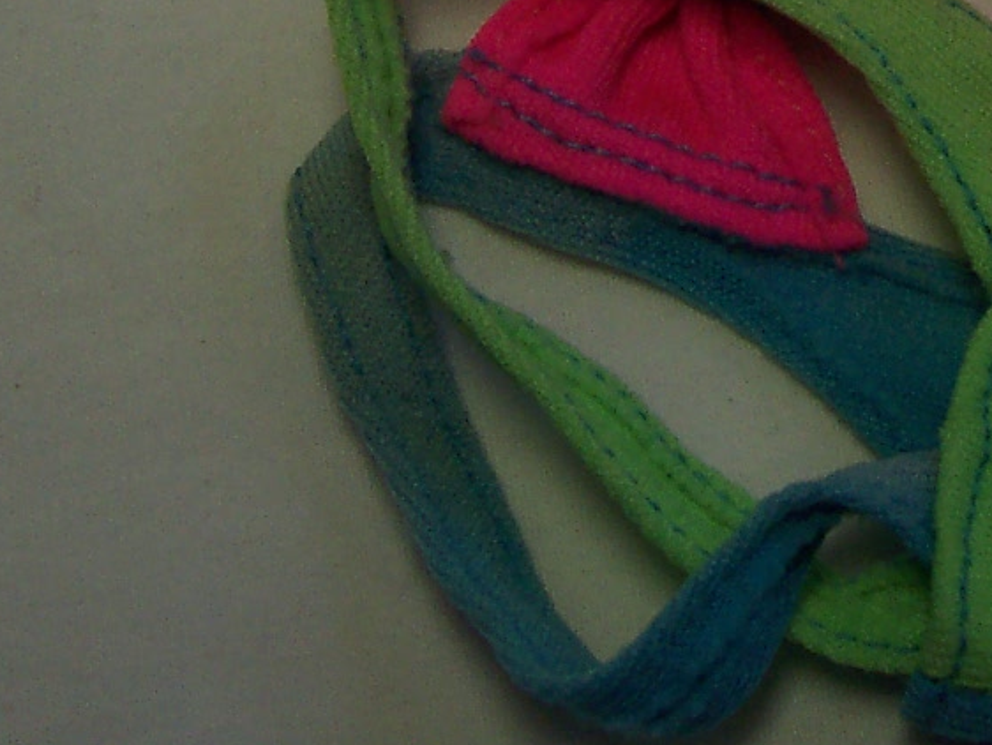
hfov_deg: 17.3
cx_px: 1167
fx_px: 3125
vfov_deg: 12.9
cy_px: -348
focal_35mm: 109
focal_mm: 5.6
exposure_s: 1/180
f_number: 2.8
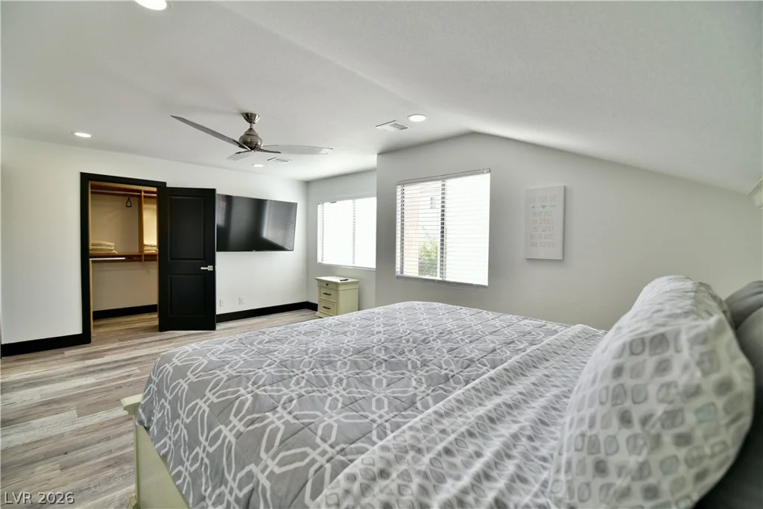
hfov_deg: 100.4
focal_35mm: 15
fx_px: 318
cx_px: 382
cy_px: 254
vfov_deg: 77.3
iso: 160
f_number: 3.5
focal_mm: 15
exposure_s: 1/60
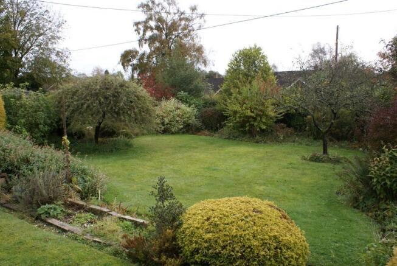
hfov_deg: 67.3
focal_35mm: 27
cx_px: 198
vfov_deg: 48.0
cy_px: 133
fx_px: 298
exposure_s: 1/80
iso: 100
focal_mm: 18
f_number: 9
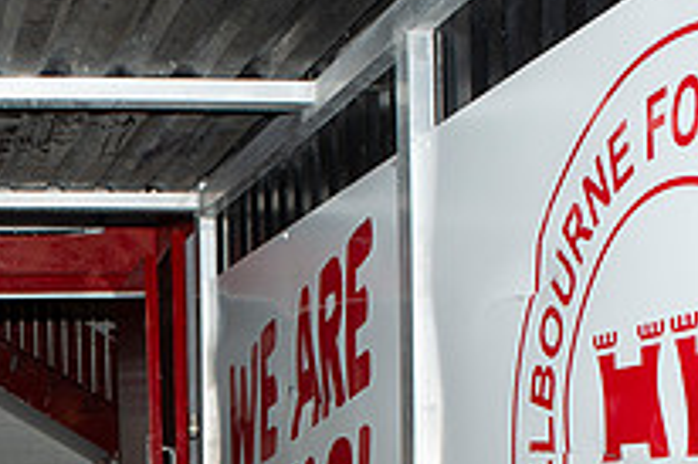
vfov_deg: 16.5
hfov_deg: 24.5
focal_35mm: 79
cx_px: 3
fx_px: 1530
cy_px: 574
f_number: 9
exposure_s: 1/200
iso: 400
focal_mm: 28
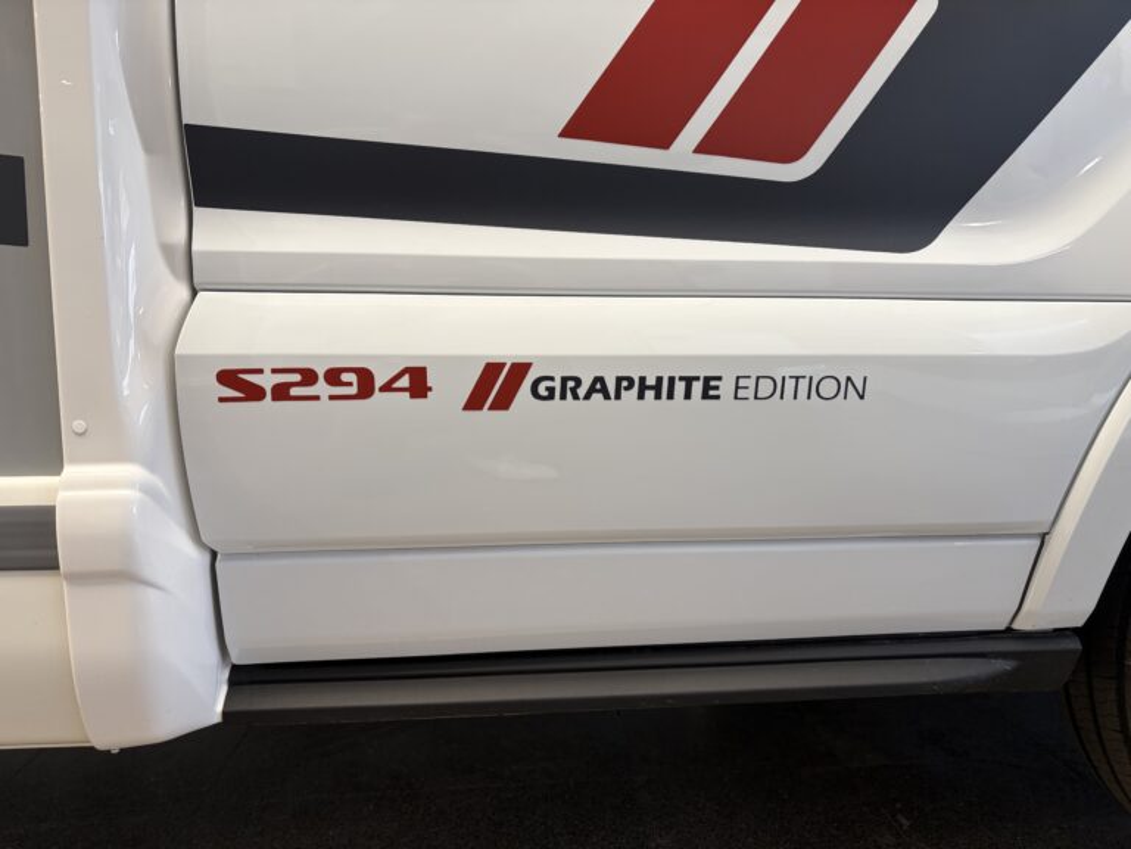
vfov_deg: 53.1
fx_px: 849
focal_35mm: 26
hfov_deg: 67.3
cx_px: 566
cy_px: 424
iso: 125
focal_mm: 5.96
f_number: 1.6
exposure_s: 1/50
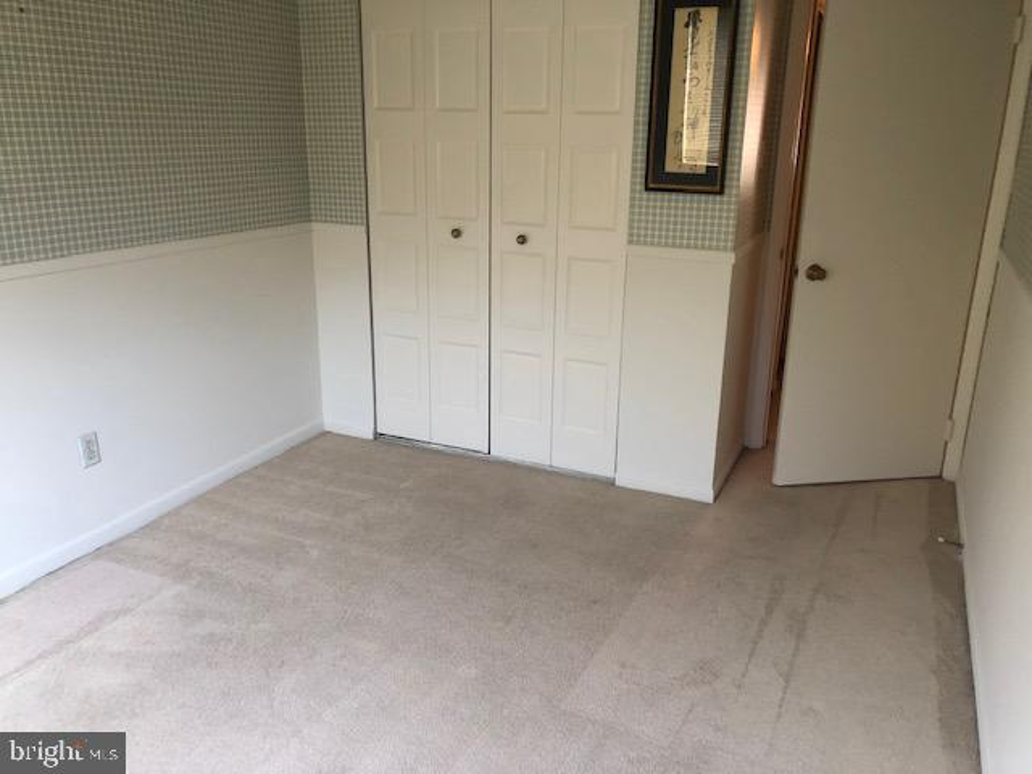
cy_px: 387
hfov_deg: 63.4
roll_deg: -1.0
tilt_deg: -18.8
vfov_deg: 49.7
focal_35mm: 28
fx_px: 835
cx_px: 516
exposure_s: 1/15
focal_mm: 3.99
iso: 80
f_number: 1.8
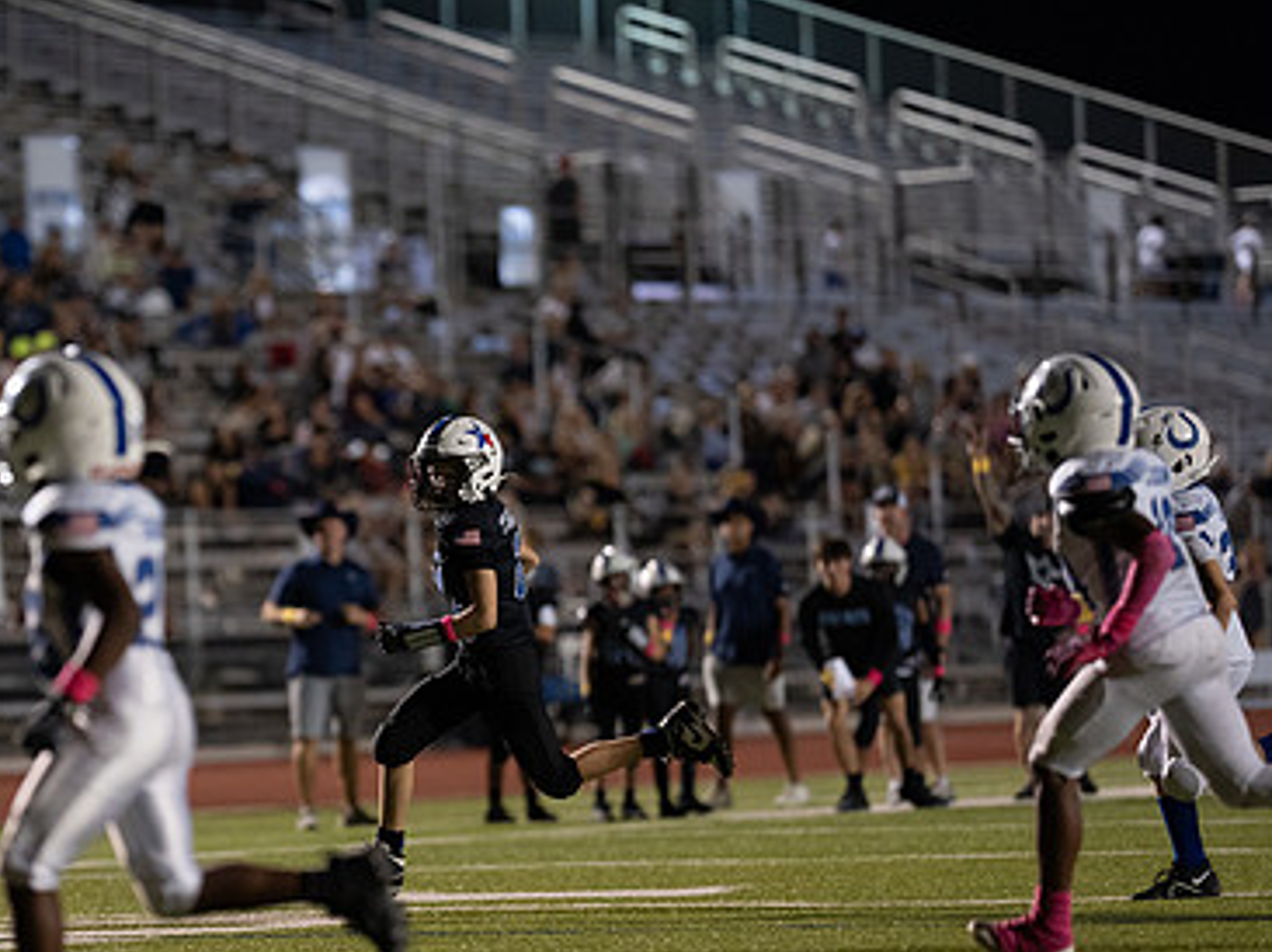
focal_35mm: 206
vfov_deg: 7.2
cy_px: 578
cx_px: 344
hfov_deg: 9.6
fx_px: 7565
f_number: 1.8
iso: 3200
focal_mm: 135
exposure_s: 1/1000
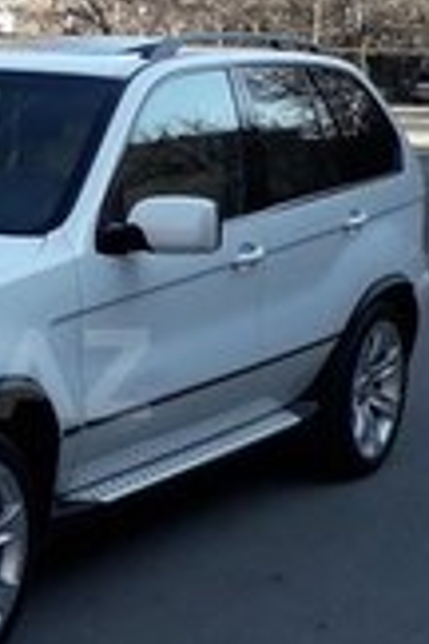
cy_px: 374
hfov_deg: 15.0
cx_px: -155
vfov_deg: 23.6
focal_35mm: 86
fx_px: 1537
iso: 40
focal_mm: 3.6
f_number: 1.9
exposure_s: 1/425
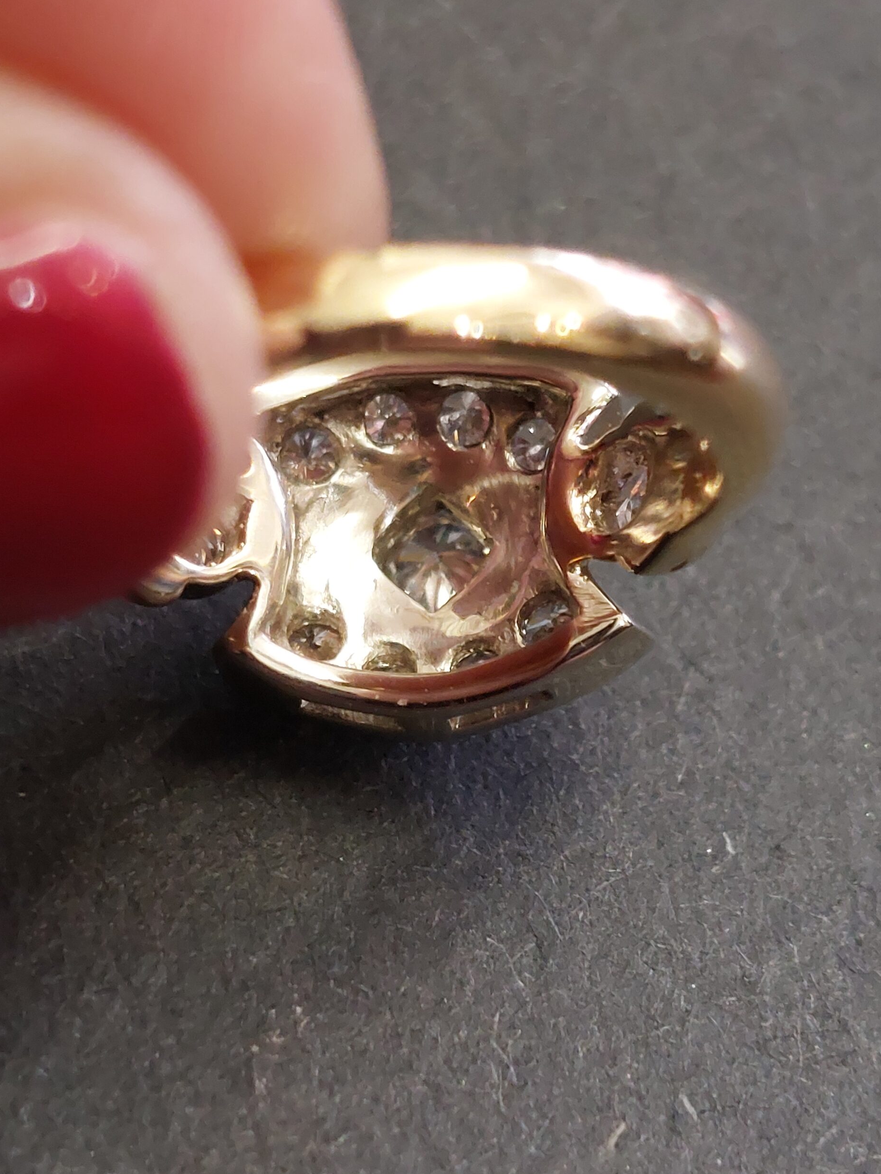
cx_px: 449
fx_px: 882
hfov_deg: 53.1
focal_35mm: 26
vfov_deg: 67.3
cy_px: 569
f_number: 1.8
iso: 250
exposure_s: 1/50
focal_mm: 5.23
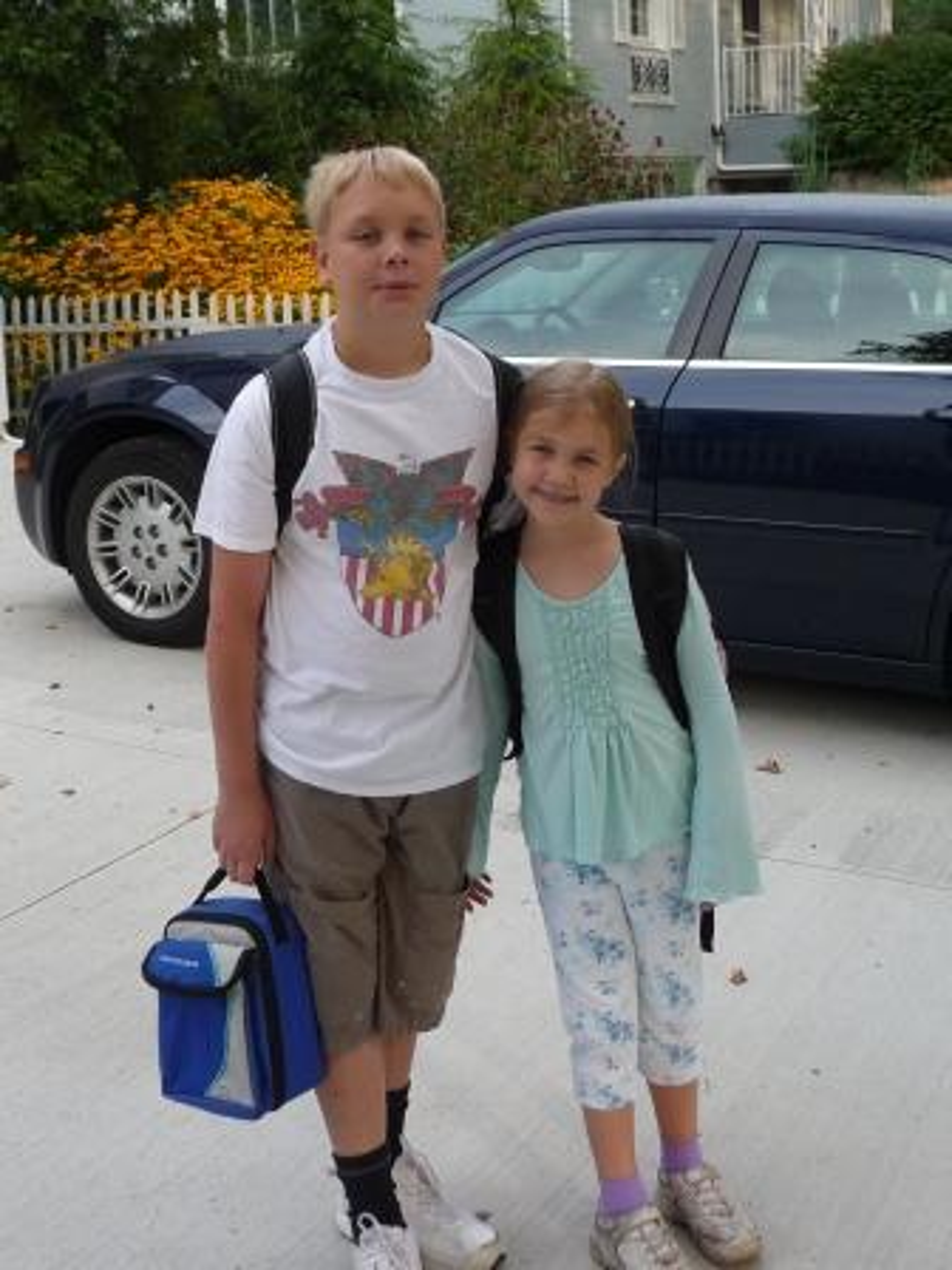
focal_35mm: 28
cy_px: 635
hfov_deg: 49.7
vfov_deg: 63.4
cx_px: 476
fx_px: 1027
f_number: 3.3
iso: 100
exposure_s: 1/100
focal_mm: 4.7
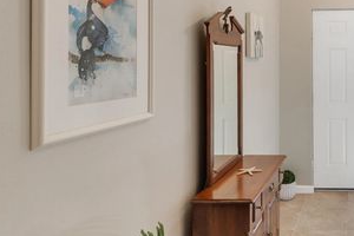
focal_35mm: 32
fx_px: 315
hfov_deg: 47.0
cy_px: 57
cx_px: 367
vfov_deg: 39.9
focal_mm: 10
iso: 320
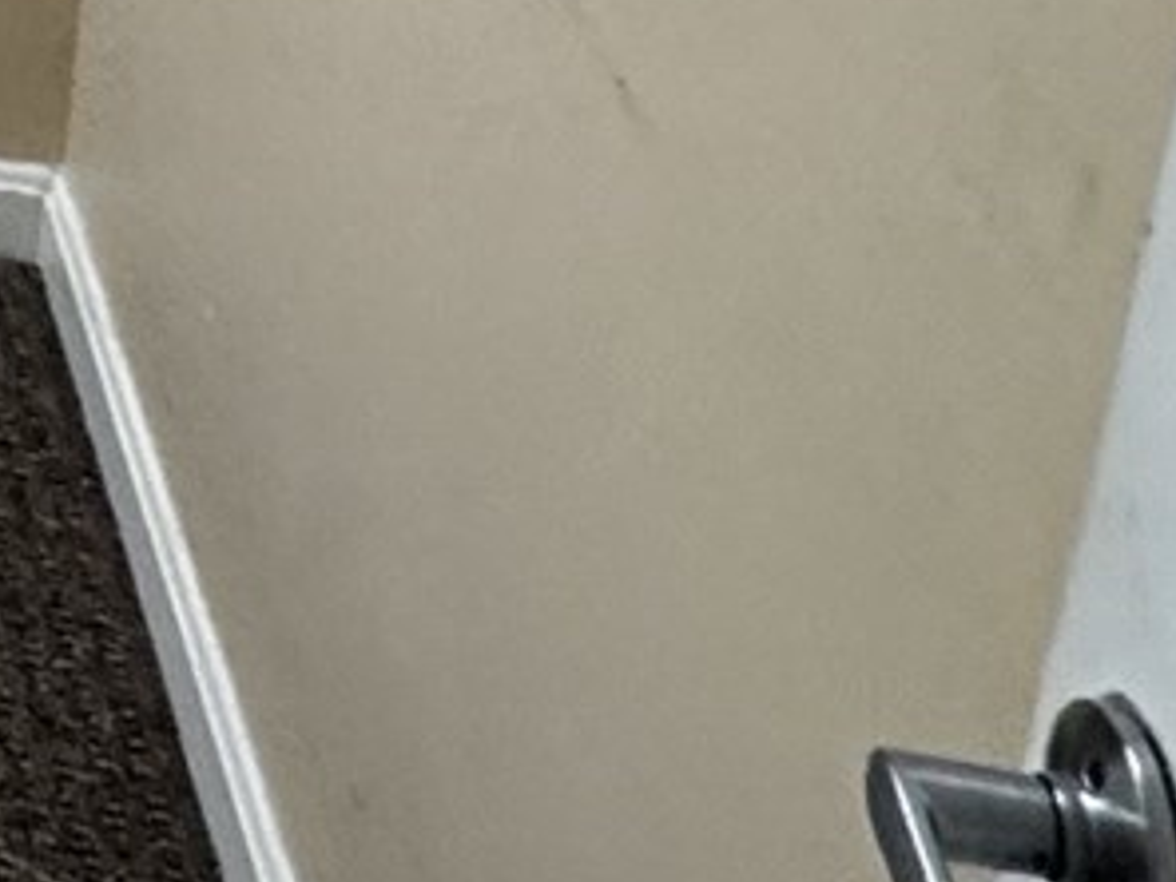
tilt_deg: -16.0
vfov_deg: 13.2
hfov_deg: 14.3
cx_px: -1581
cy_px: -886
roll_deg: +2.5
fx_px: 3295
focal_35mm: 97
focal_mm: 2.22
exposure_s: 1/120
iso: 250
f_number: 2.2
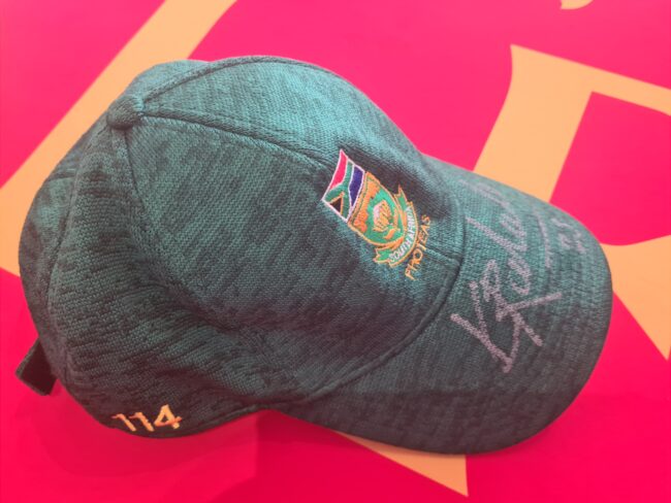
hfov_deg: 67.3
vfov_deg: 53.1
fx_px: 504
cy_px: 252
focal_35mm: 26
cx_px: 336
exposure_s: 1/50
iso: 160
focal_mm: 5.4
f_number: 1.8
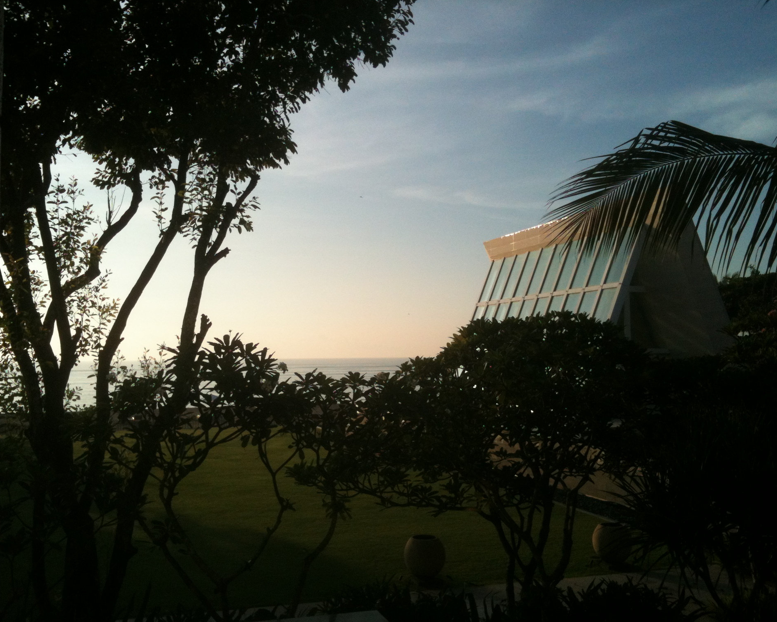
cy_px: 313
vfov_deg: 40.1
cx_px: 372
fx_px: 851
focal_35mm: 37
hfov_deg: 49.1
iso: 64
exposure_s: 1/1484
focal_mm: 3.85
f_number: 2.8
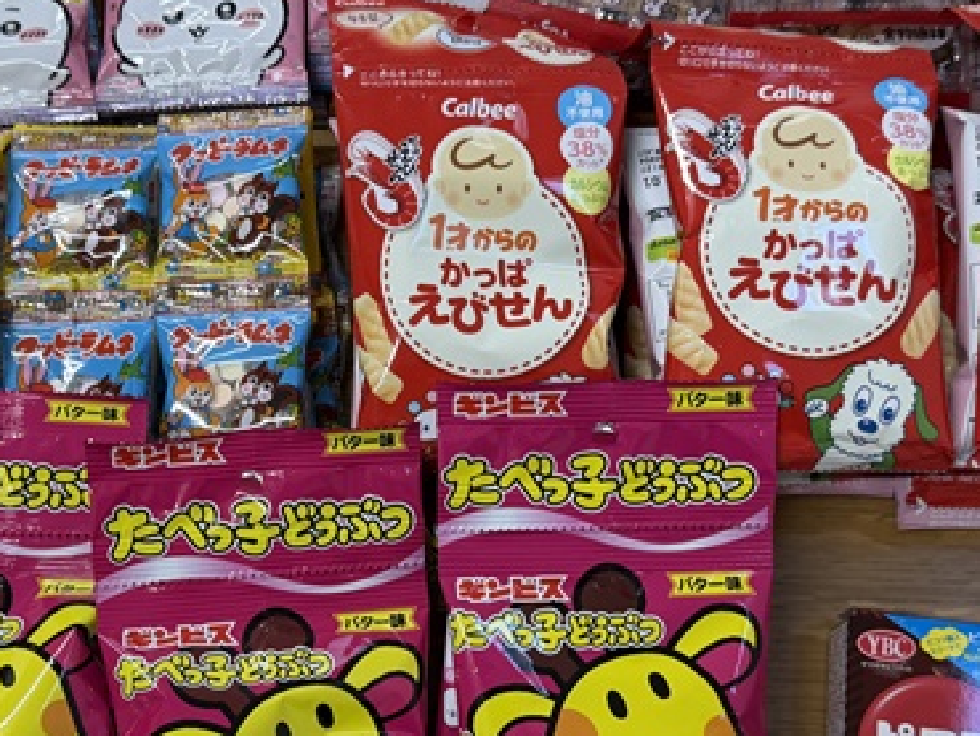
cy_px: 507
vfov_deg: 27.8
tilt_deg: -75.1
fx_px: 1473
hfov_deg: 36.6
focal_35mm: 52
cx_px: 359
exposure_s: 1/121
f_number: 1.78
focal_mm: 6.76
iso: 160
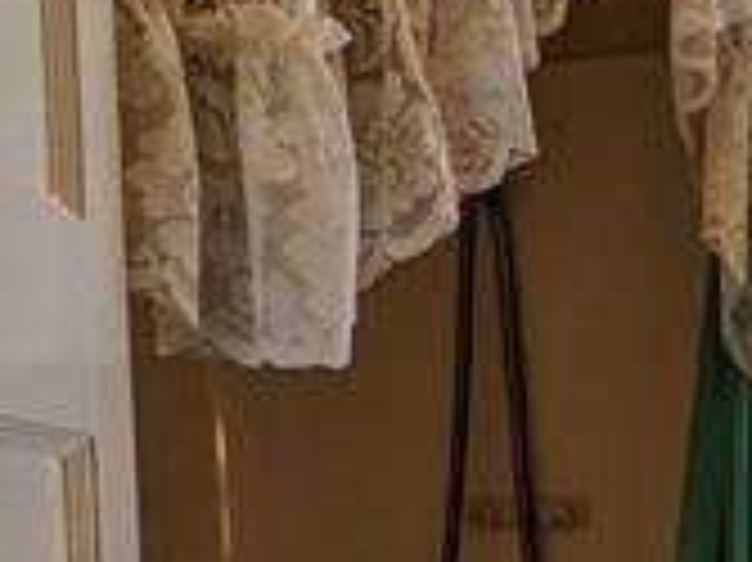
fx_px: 2127
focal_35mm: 98
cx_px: 1292
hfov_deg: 17.0
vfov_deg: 14.5
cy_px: 724
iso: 30
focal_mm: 2.22
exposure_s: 1/120
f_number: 2.2
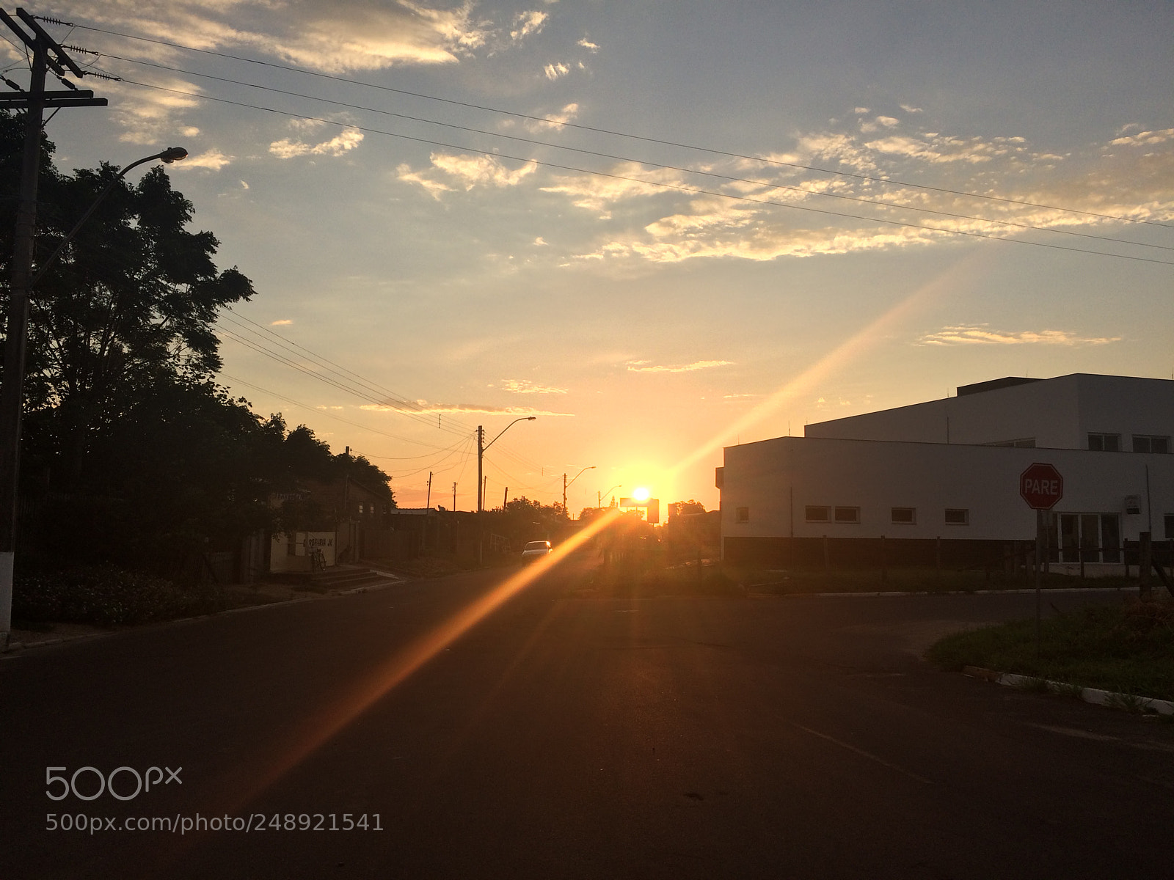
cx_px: 587
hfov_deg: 61.7
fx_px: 984
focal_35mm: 29
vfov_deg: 48.2
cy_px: 440
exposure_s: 1/1709
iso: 32
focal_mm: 4.15
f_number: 2.2
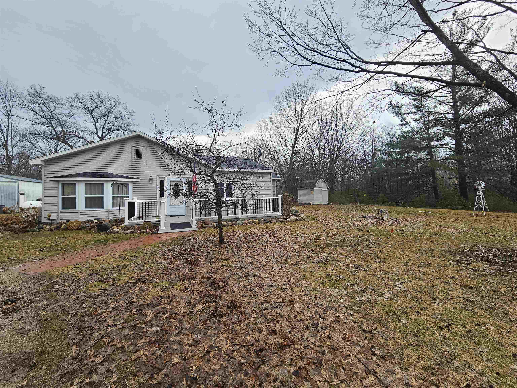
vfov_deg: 89.9
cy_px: 194
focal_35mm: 13
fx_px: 194
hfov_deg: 106.2
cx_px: 258
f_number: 2.2
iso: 50
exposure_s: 1/501
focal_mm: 2.2
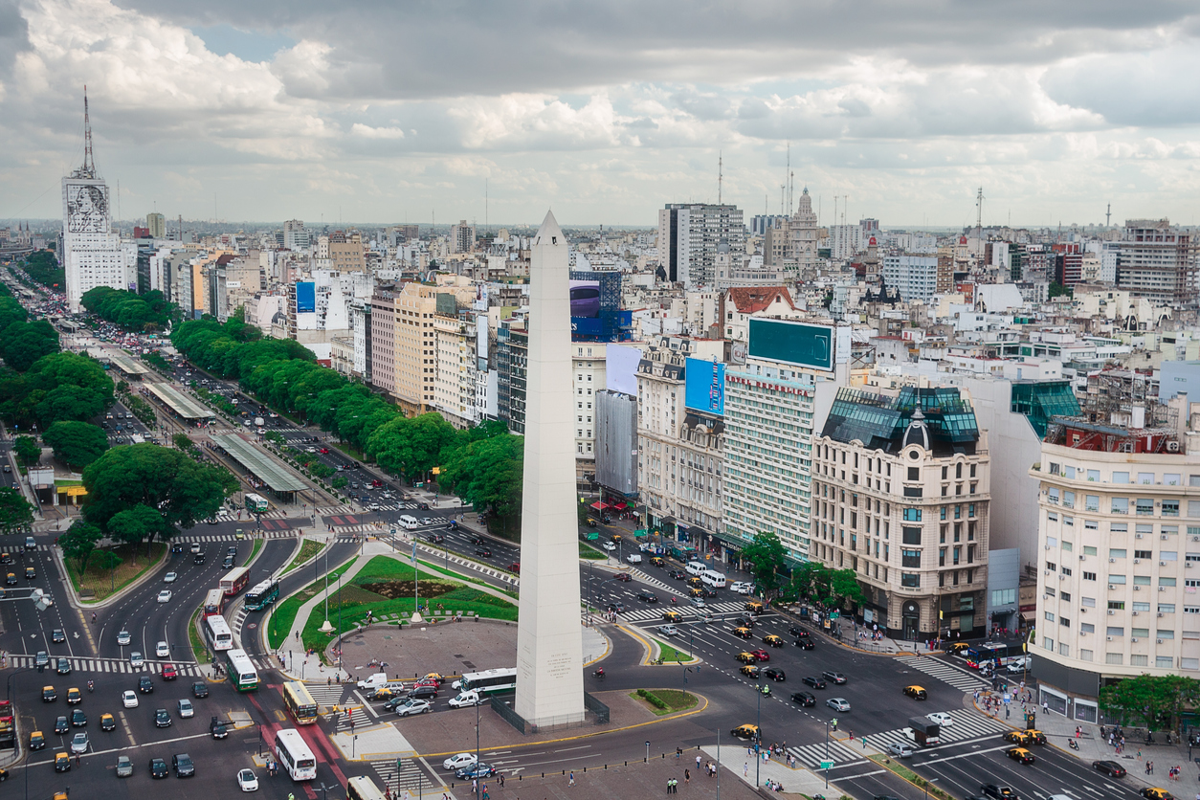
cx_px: 600
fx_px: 1400
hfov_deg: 46.4
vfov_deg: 31.9
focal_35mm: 42
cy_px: 400
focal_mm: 28
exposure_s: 1/30
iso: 100
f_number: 8
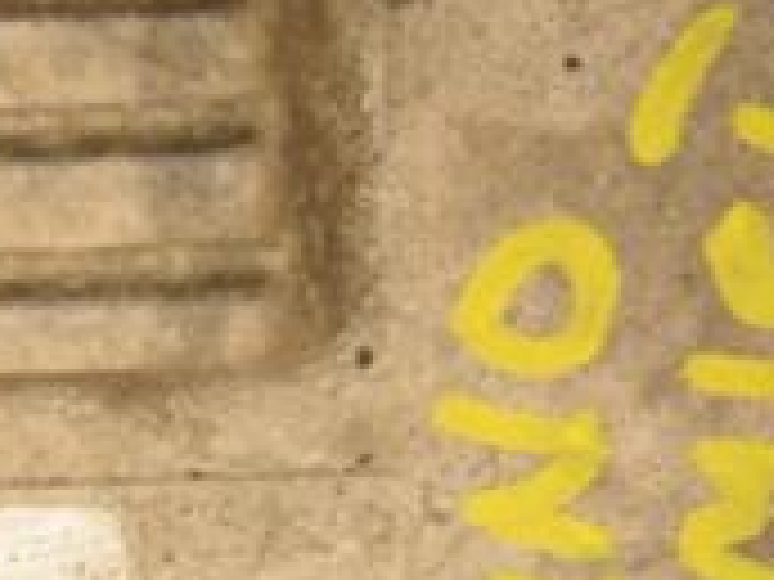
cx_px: -508
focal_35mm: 493
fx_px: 11023
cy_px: 850
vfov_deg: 3.0
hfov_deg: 4.0
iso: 800
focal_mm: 98
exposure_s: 1/200
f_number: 7.1
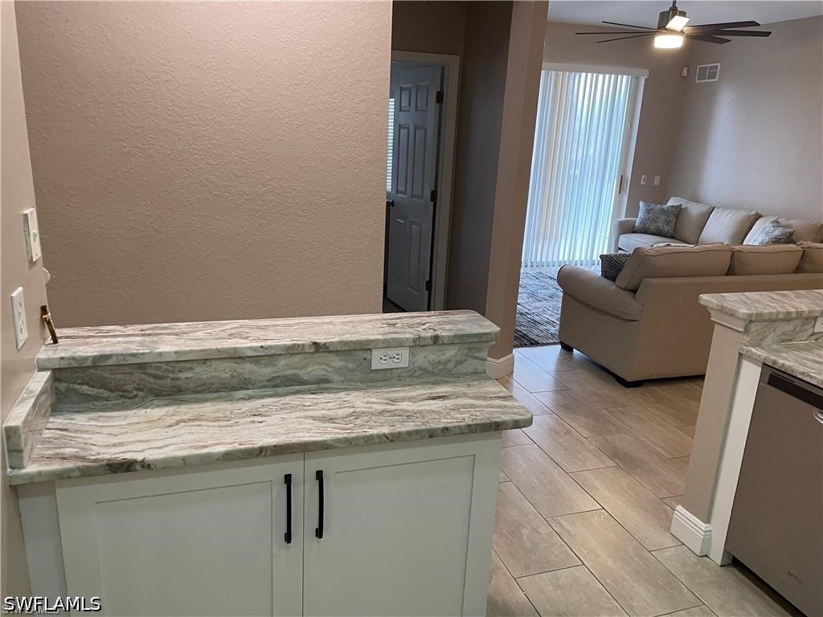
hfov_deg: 67.3
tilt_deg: -15.5
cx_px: 412
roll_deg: -3.5
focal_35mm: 26
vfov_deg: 53.1
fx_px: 618
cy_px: 308
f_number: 1.6
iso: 160
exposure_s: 1/60
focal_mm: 4.2
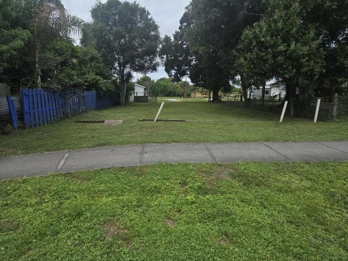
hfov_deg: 87.8
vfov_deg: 71.6
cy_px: 129
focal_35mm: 18
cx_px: 170
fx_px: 181
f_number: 2.2
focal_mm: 2.2
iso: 50
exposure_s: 1/1681
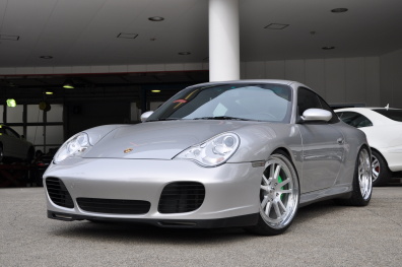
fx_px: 669
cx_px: 201
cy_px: 134
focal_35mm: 60
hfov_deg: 33.4
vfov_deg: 22.6
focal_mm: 40
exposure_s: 1/250
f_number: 8
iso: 200
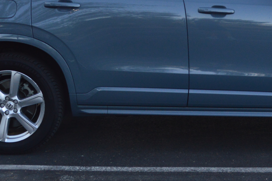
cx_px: 202
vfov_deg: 13.5
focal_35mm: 100
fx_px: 755
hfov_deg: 20.3
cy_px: 2
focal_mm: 24
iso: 400
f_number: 9
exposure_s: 1/100
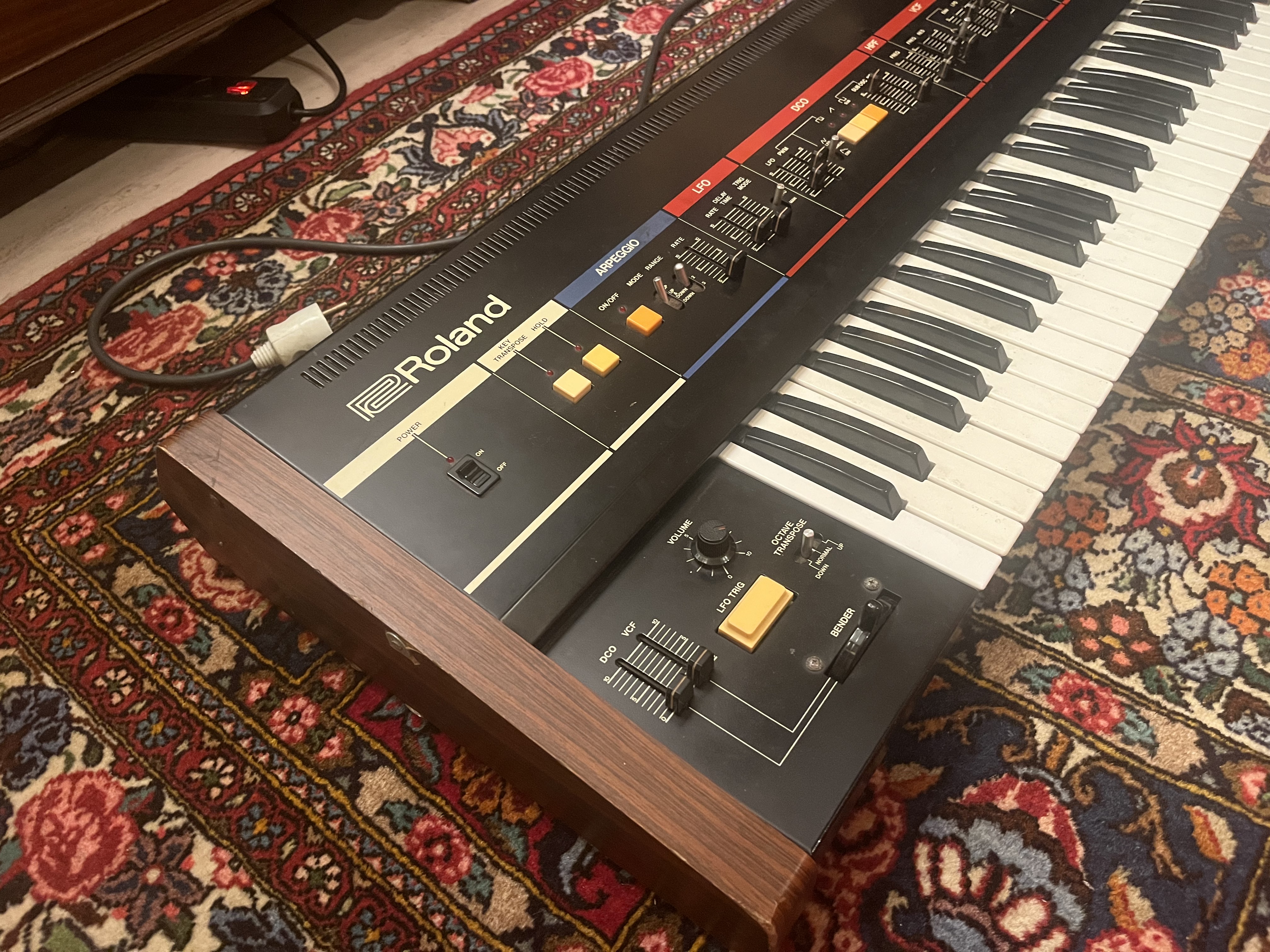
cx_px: 635
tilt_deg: -48.7
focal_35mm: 26
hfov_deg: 67.3
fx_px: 954
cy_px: 476
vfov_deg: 53.1
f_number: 1.6
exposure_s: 1/33
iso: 500
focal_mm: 5.1
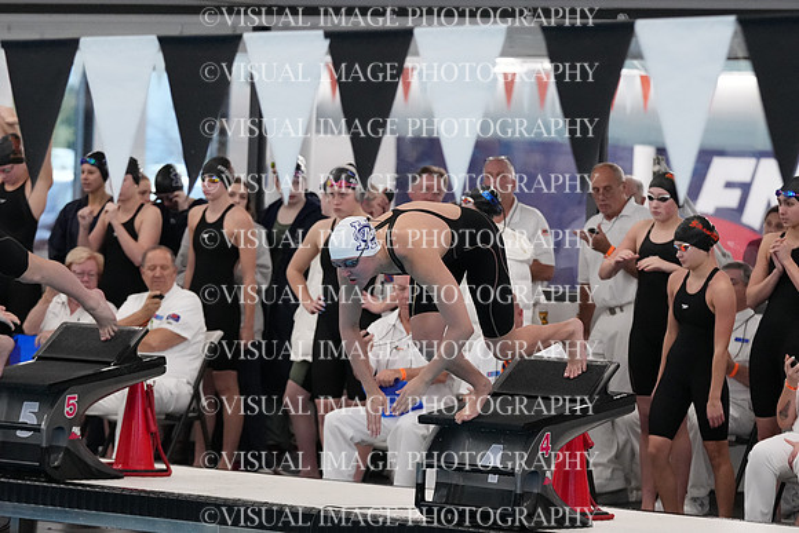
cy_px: 266
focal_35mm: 187
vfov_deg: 7.3
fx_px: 4151
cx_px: 400
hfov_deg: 11.0
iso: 6400
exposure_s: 1/1250
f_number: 4
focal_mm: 125
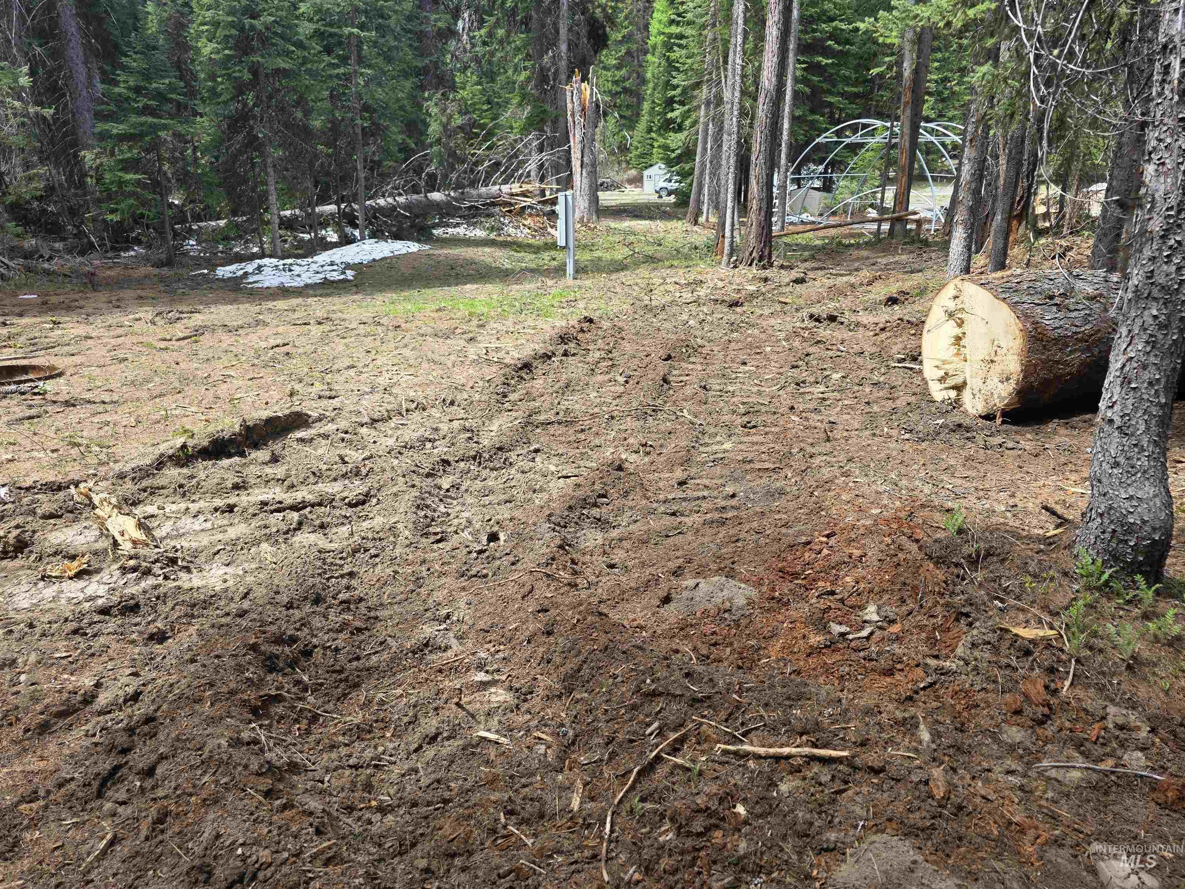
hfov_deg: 73.9
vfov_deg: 58.9
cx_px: 592
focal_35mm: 23
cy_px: 444
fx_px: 787
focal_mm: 6.3
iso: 40
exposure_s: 1/359
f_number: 1.7
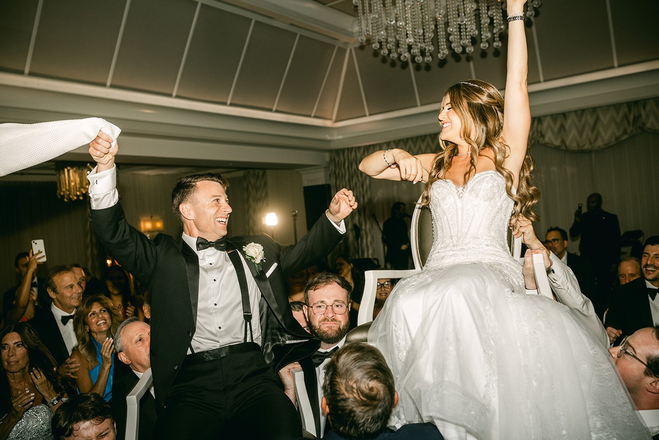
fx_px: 641
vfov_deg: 37.9
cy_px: 220
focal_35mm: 35
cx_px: 330
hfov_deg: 54.4
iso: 640
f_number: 3.5
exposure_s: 1/100
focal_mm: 35
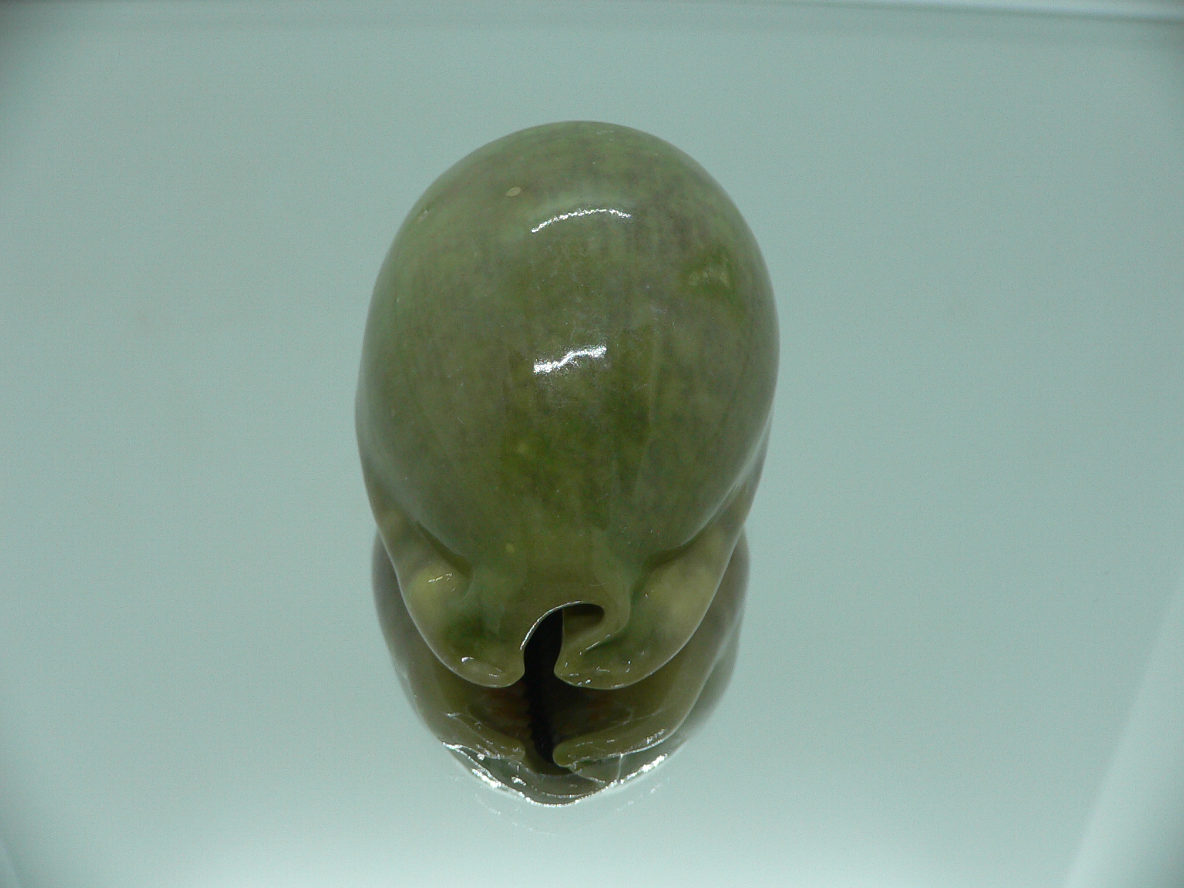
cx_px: 592
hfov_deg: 52.6
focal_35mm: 35
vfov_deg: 40.7
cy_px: 444
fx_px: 1197
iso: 80
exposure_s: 1/60
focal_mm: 4.6
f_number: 2.8
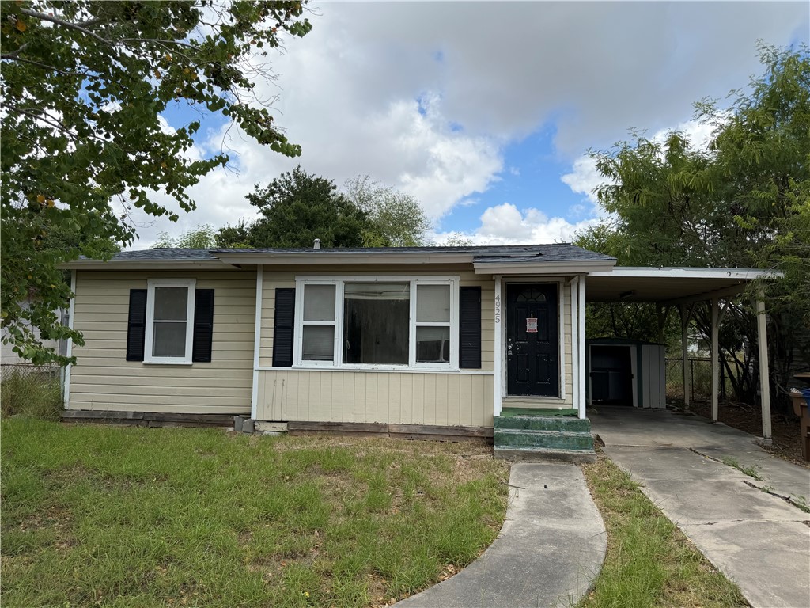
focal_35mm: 24
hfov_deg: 71.6
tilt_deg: +3.7
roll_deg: -0.8
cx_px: 405
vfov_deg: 56.8
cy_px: 304
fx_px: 562
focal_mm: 6.76
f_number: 1.78
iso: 80
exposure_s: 1/3145
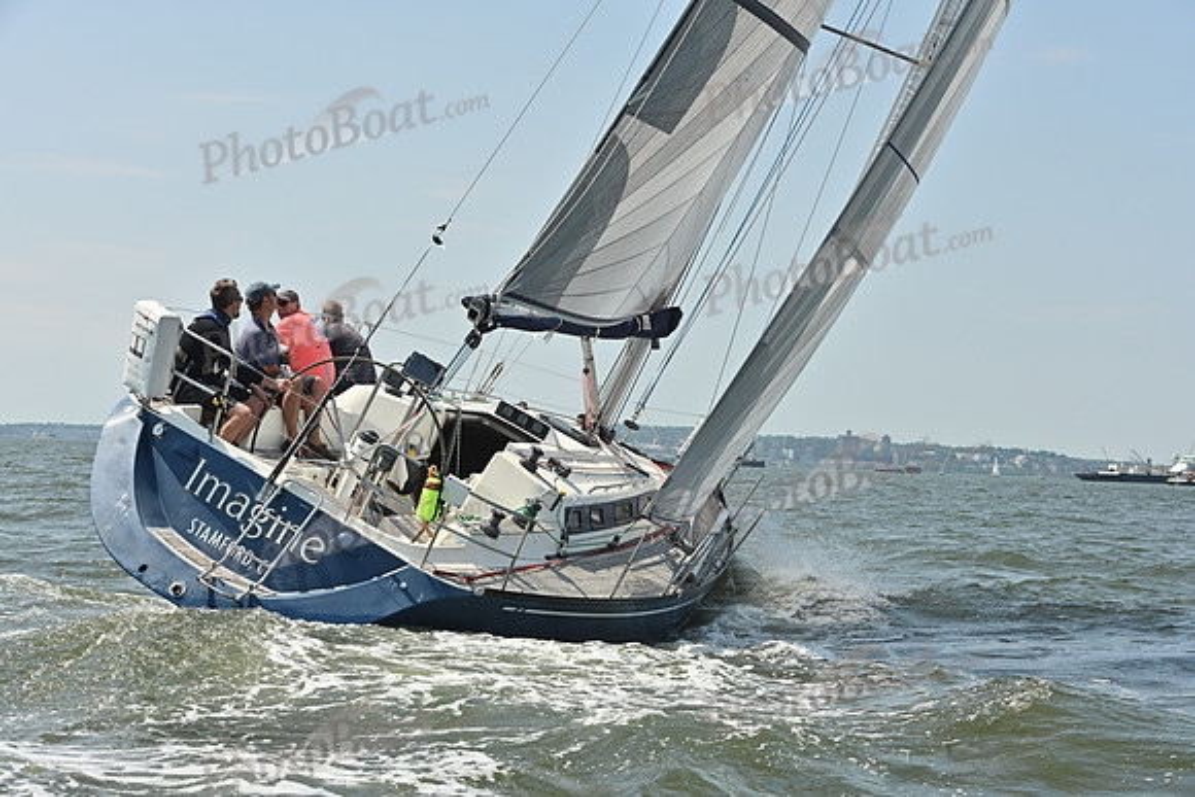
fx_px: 2324
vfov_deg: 19.5
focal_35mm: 70
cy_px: 398
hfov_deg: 28.8
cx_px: 598
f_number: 9
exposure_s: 1/1250
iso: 320
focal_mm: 70
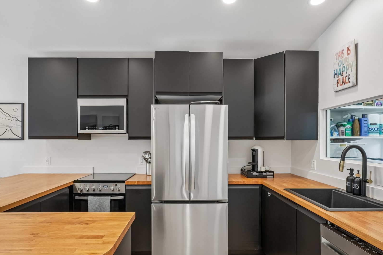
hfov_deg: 82.2
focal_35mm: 21
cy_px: 140
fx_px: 219
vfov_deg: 60.2
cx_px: 187
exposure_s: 1/15
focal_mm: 11
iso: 500
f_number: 8
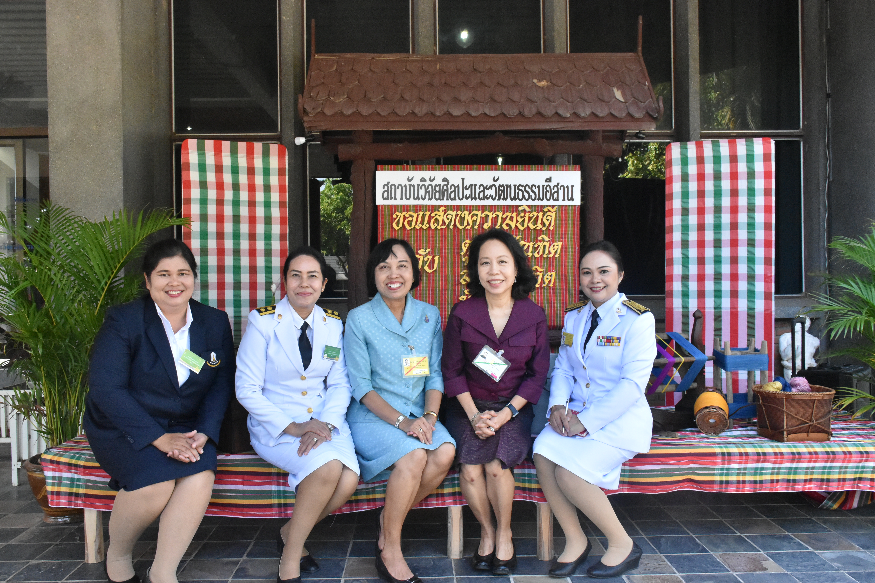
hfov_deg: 57.2
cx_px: 438
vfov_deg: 40.0
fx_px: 802
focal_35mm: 33
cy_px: 292
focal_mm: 22
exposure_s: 1/320
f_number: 9
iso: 2500
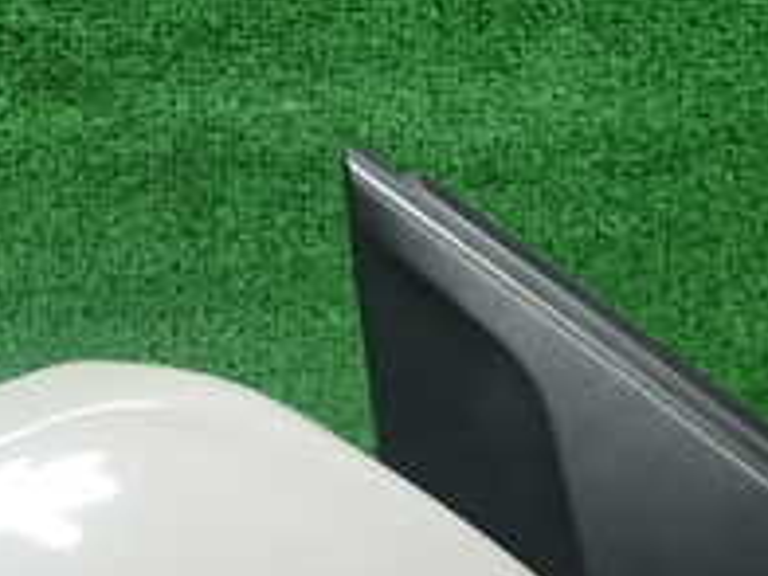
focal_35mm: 92
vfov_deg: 15.5
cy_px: 686
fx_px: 2041
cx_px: 255
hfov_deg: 21.2
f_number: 2.3
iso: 200
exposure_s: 1/125
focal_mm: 5.5
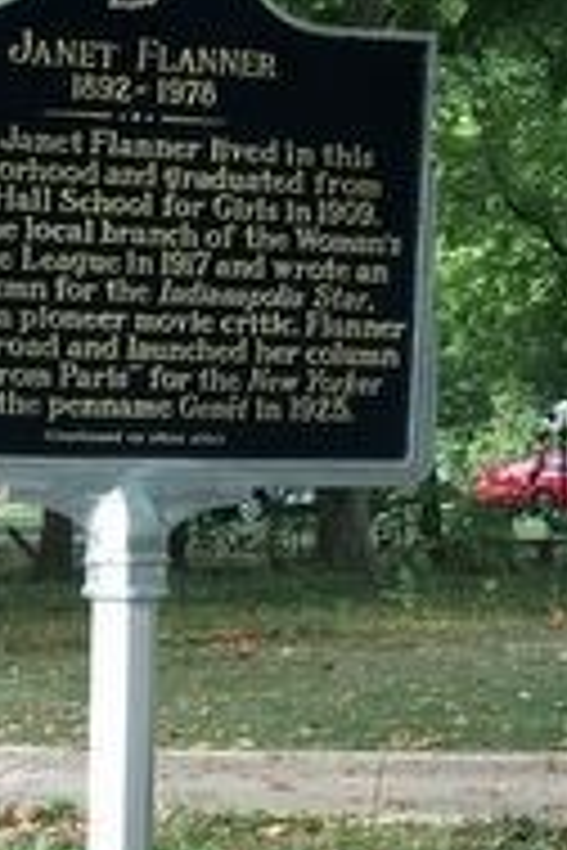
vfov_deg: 15.8
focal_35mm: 128
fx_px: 3024
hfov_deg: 10.5
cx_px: -99
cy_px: 756
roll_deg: -1.8
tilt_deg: -5.7
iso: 32
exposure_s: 1/120
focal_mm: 4.15
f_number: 2.2
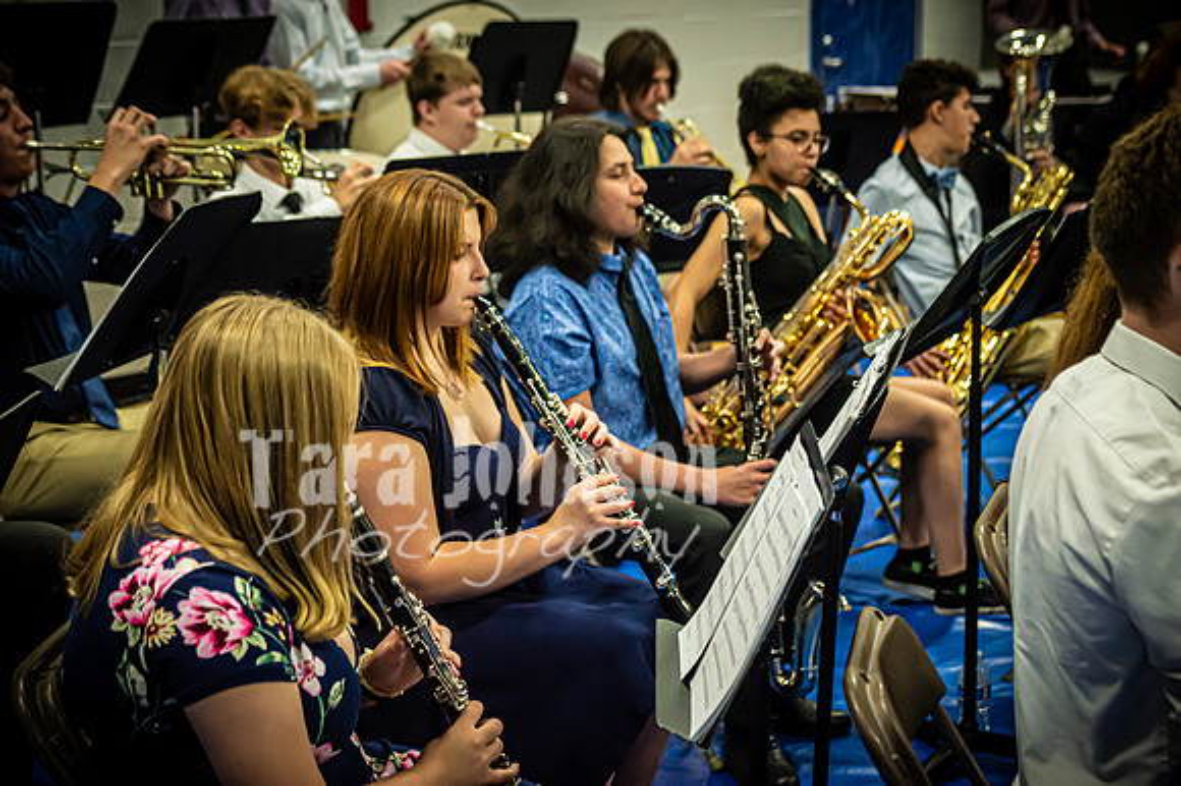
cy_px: 393
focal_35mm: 72
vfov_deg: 18.9
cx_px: 590
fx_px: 2361
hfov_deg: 28.1
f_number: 2.8
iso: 3600
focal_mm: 48
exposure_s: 1/200
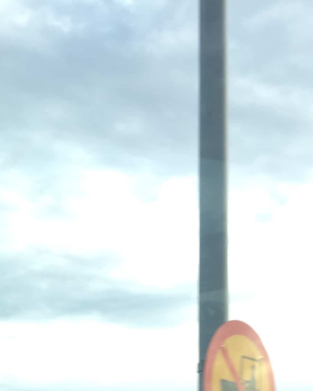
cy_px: 521
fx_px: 880
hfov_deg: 20.0
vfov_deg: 22.2
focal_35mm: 76
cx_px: 67
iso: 32
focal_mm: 4.15
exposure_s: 1/319
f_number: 2.2
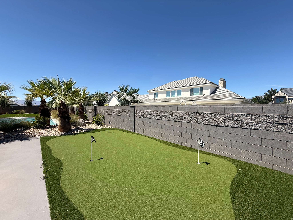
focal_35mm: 14
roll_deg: -0.7
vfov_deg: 85.7
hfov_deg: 102.1
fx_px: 119
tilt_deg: -0.3
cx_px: 146
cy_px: 110
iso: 50
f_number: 2.2
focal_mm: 2.22
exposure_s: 1/1961
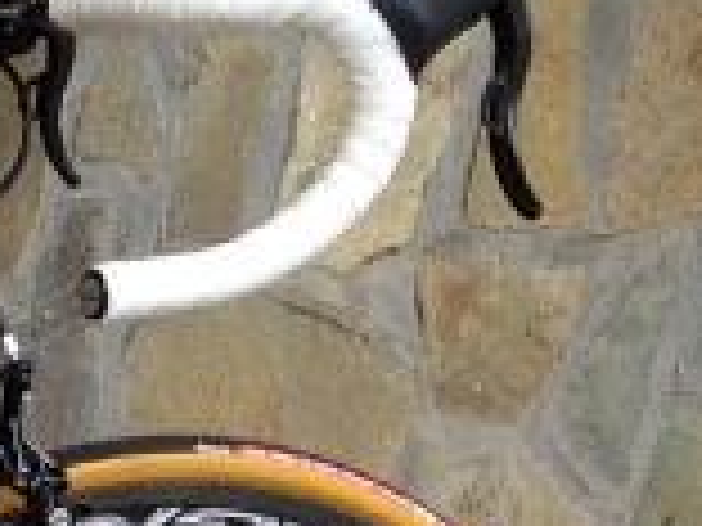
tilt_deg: -20.4
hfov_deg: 10.6
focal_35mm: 169
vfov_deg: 8.6
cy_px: 787
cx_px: -778
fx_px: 3427
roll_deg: -1.2
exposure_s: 1/242
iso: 50
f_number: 2.4
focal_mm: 4.12
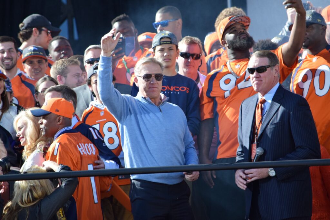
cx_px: 165
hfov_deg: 4.6
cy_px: 110
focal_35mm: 450
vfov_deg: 3.1
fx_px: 4125
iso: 560
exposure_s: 1/1000
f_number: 5.6
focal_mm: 300
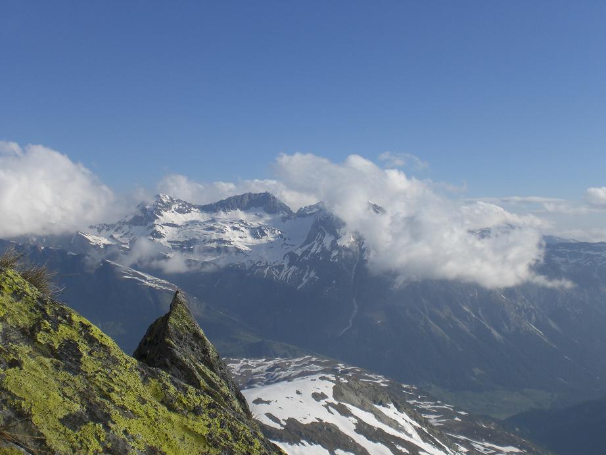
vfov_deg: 28.6
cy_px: 228
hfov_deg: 37.5
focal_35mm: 51
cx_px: 303
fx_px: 893
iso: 50
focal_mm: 8.44
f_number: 5.1
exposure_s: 1/400
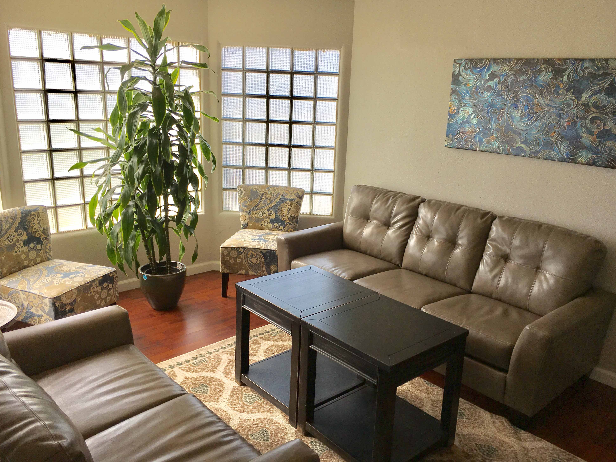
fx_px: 534
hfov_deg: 60.0
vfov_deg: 46.8
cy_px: 225
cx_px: 314
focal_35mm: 30
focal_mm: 4.15
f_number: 2.2
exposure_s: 1/361
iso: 25
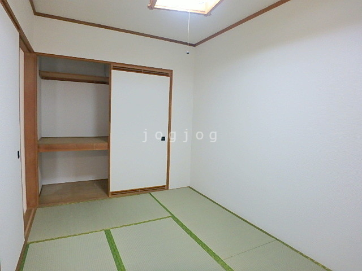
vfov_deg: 63.4
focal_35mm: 21
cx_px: 181
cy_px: 136
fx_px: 220
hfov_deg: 79.0
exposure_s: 1/30
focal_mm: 3.7
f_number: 3.5
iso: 320
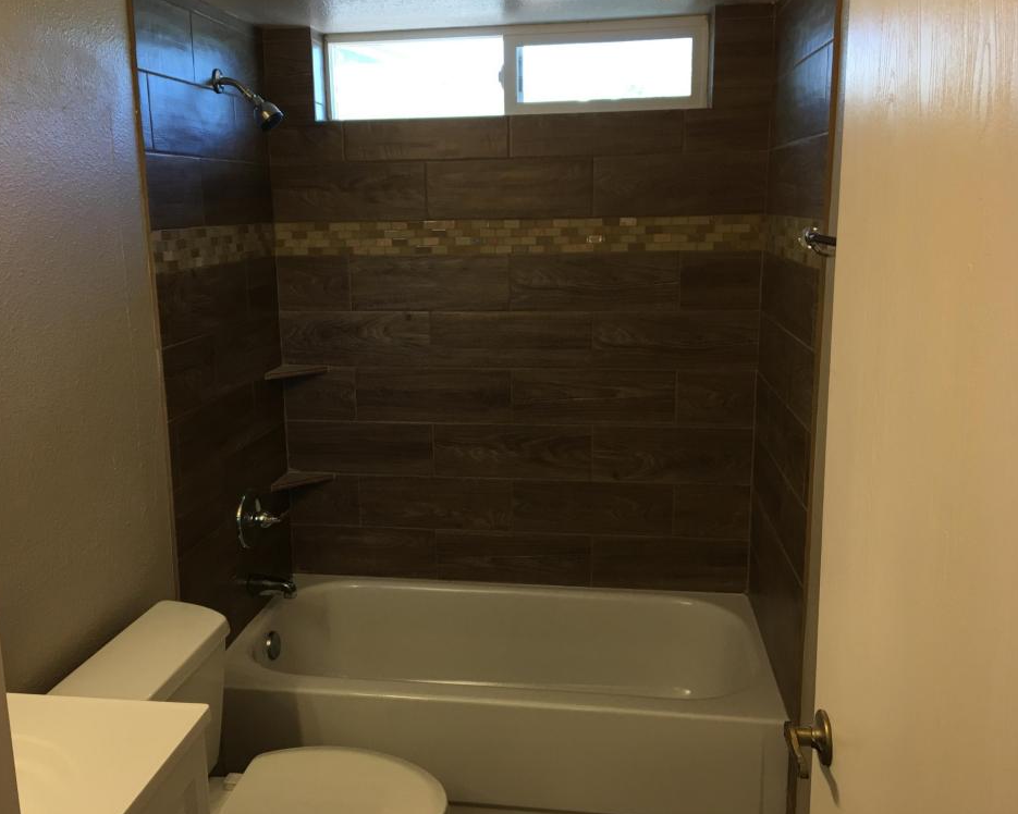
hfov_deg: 57.1
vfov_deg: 47.1
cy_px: 407
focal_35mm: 31
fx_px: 934
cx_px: 480
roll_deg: +0.4
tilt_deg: -11.6
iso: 25
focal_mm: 4.15
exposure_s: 1/30
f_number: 2.2
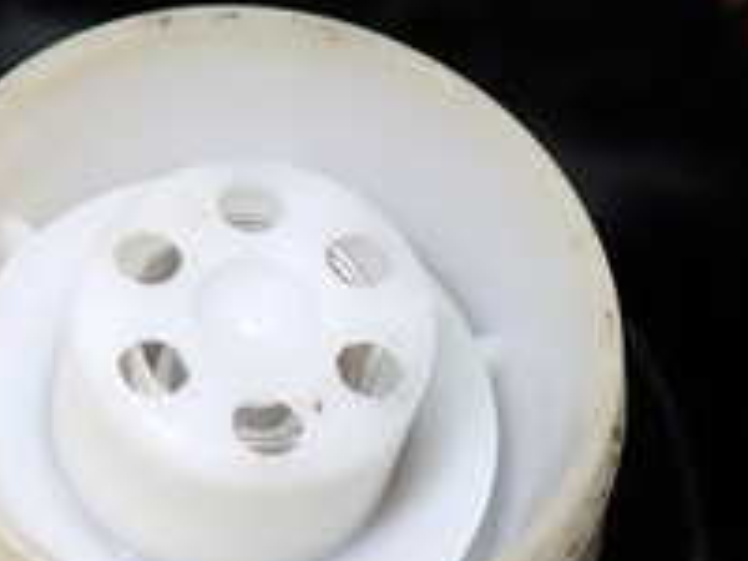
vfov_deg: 16.3
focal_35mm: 90
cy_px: 471
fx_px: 1945
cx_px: 127
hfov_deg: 21.4
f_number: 2.3
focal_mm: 5.4
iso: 200
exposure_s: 1/60
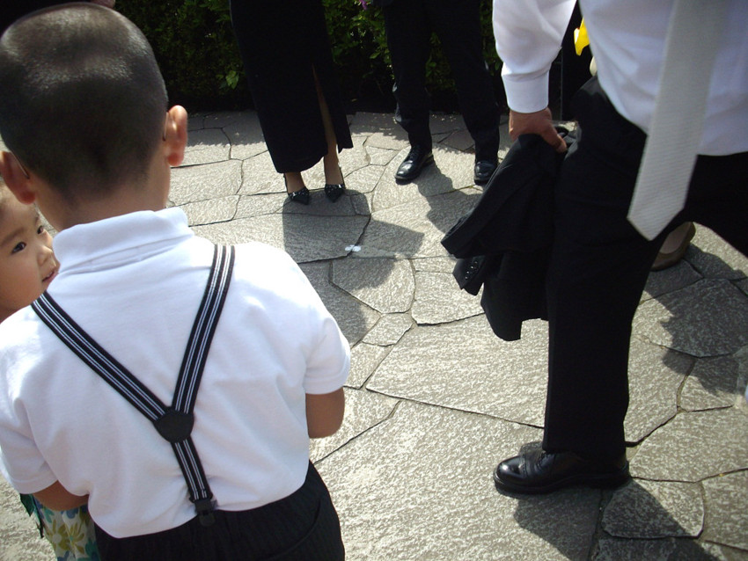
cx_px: 374
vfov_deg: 38.7
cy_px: 280
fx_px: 800
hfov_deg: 50.1
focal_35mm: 37
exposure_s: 1/160
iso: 80
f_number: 5.6
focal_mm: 6.2
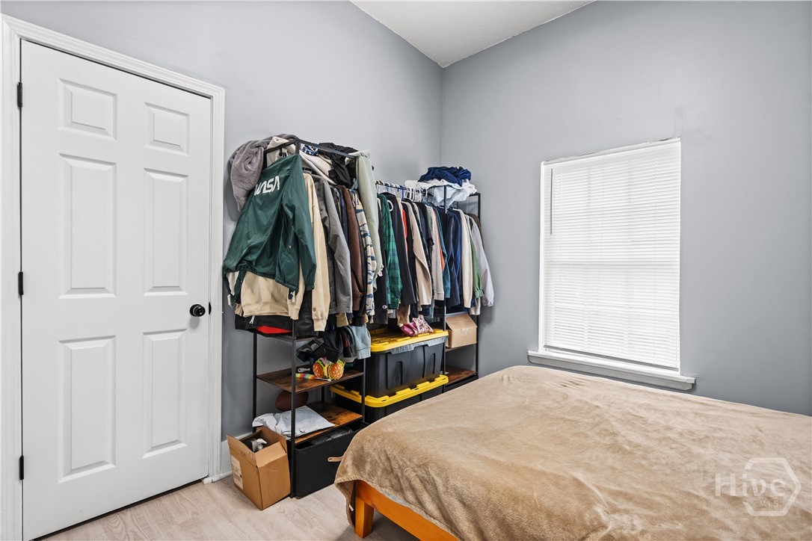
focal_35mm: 16
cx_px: 406
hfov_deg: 96.7
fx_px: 361
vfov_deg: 73.7
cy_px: 270
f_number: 5
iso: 400
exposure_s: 1/4
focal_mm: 16
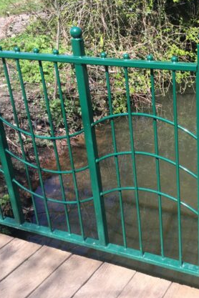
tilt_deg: -25.8
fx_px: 390
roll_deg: +2.4
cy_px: 154
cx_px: 188
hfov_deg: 27.4
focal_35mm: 47
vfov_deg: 41.9
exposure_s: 1/892
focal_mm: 4.15
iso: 32
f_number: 2.2
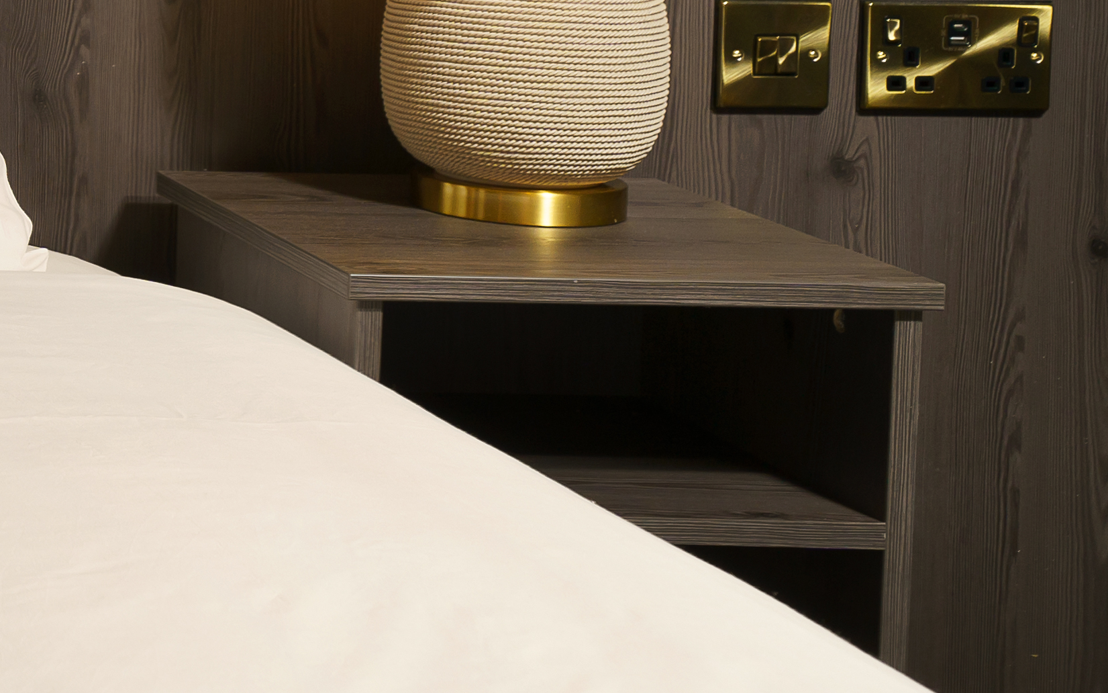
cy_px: -150
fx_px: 3020
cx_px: -904
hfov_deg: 17.0
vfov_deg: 12.7
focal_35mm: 100
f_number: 6.3
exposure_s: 1/80
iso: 160
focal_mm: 27
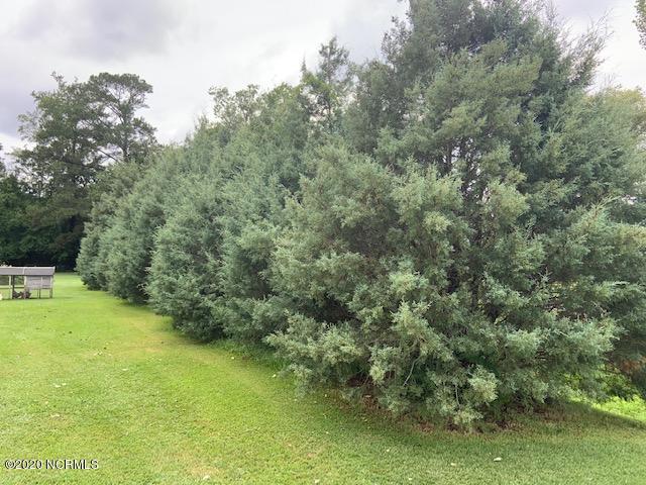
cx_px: 323
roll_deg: +0.4
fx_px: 485
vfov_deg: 53.1
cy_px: 242
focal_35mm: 26
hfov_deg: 67.3
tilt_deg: +2.8
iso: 25
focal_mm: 4.25
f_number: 1.8
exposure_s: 1/315
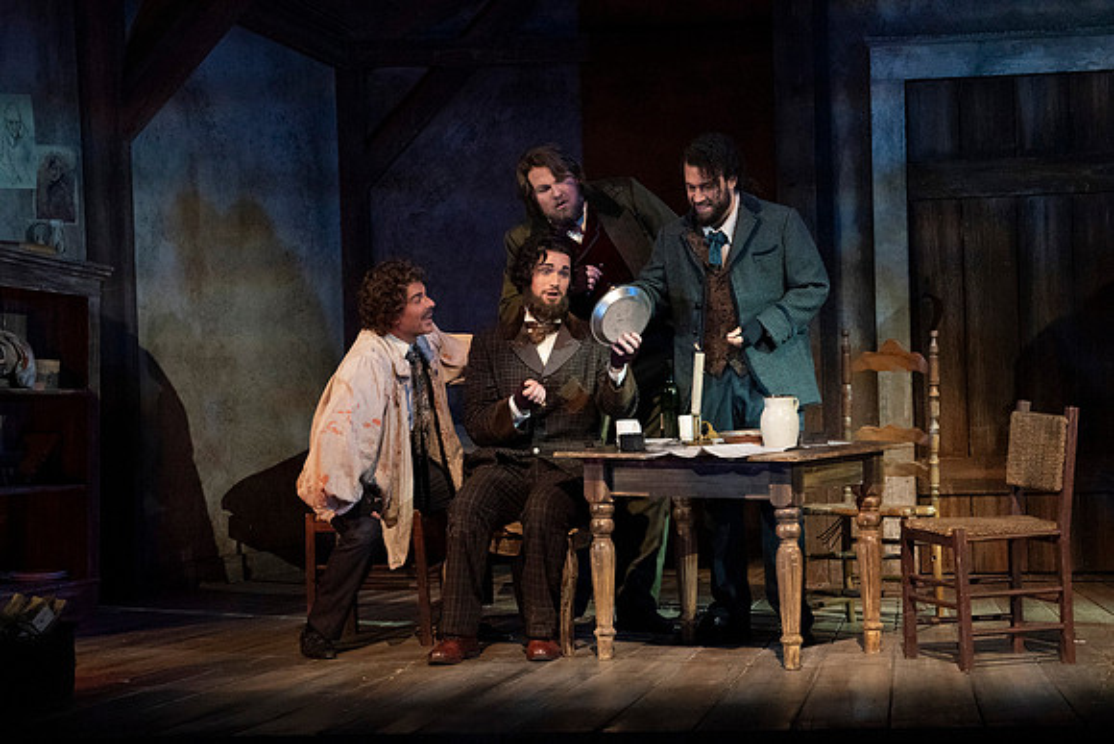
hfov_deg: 10.4
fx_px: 6128
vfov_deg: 6.9
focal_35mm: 198
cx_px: 557
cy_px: 372
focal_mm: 198
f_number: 11
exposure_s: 1/320
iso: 16000
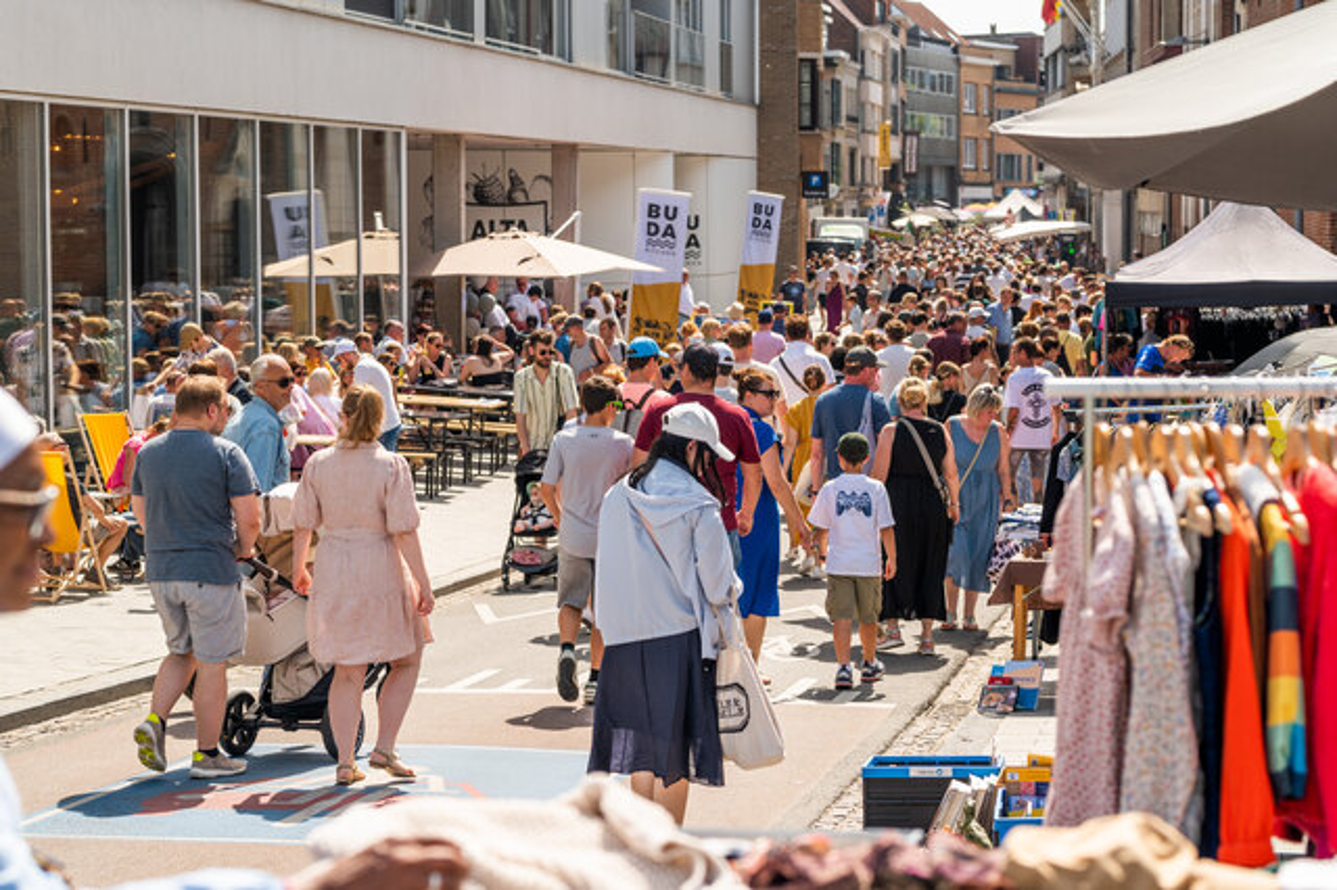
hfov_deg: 23.9
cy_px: 445
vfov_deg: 16.1
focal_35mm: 85
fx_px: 3155
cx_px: 668
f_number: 5
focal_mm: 85
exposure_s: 1/400
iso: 100
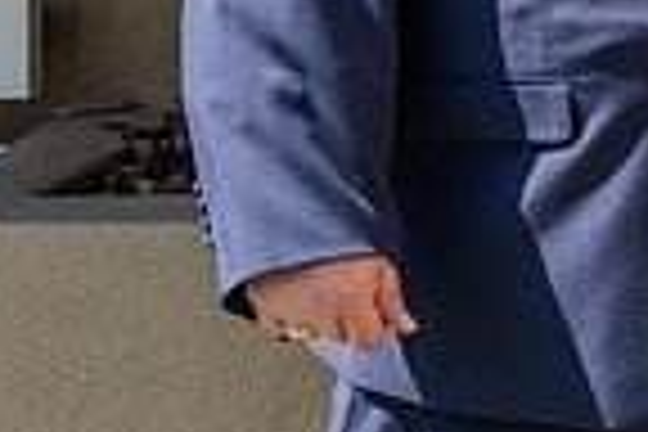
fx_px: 2754
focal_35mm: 153
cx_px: 1102
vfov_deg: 8.9
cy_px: -106
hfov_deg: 12.4
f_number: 6.3
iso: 100
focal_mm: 38
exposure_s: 1/100
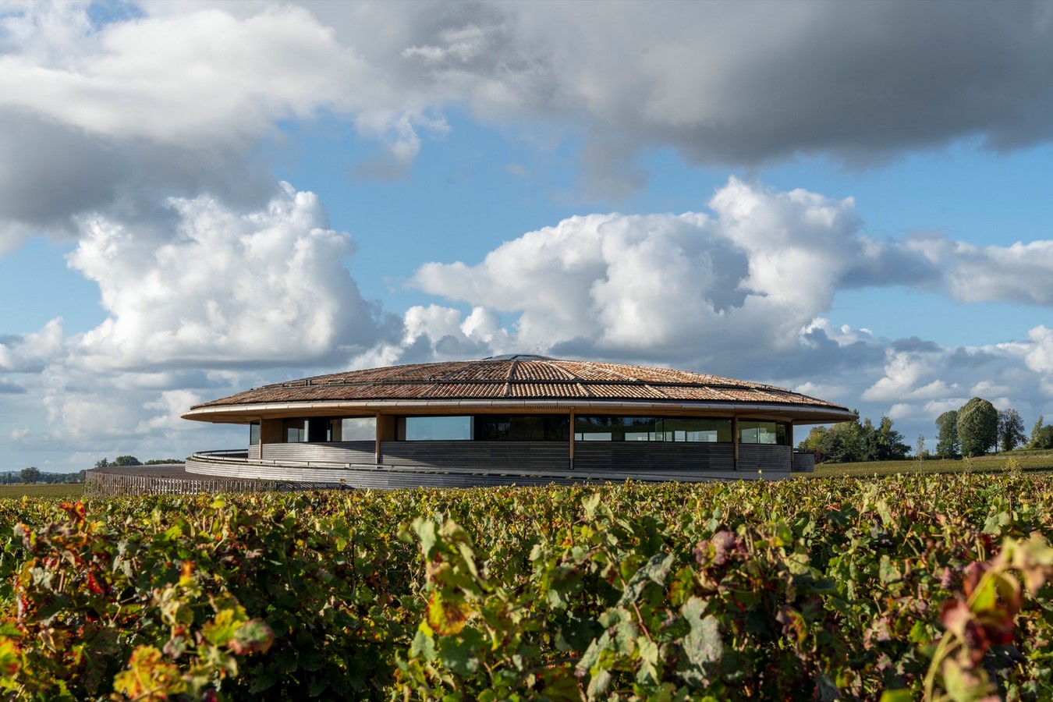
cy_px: 351
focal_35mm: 52
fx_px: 1521
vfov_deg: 26.0
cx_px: 526
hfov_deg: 38.2
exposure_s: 1/320
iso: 64
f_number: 11
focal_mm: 52
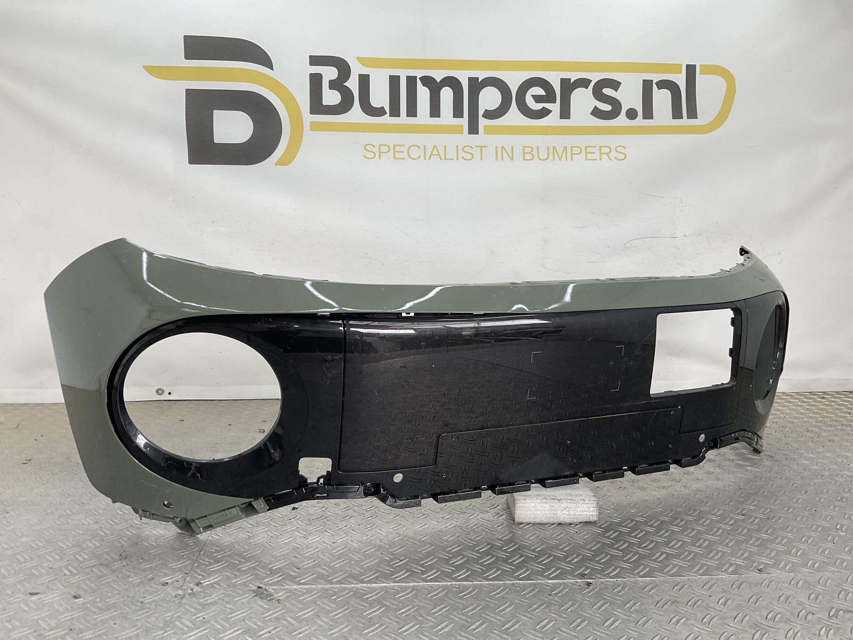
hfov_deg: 61.7
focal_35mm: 29
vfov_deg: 48.2
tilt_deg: -7.2
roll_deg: +0.4
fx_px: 715
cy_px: 320
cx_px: 426
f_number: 1.8
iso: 16
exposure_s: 1/126
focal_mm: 3
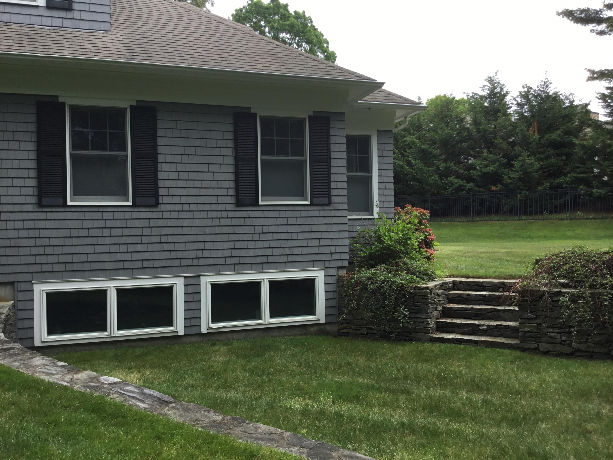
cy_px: 230
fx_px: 549
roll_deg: +2.7
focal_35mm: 31
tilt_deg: +0.6
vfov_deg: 45.4
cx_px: 306
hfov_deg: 58.4
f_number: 2.4
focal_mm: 3.3
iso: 25
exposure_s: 1/558
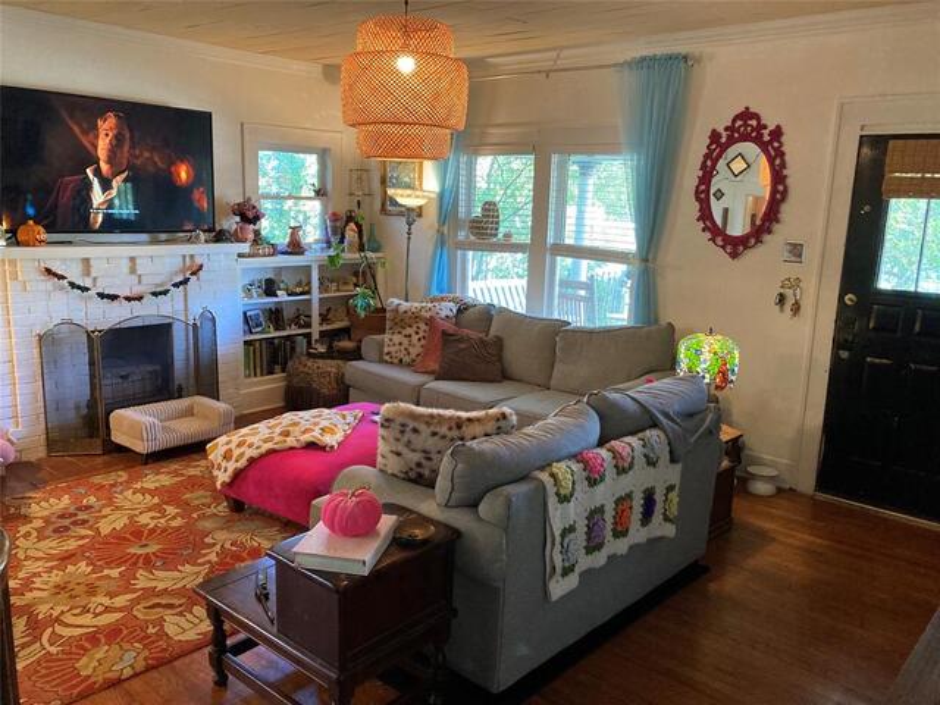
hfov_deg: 63.4
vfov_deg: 49.7
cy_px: 352
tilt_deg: -8.3
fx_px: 760
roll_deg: -1.5
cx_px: 470
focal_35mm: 28
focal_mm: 3.99
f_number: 1.8
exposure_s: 1/60
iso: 320
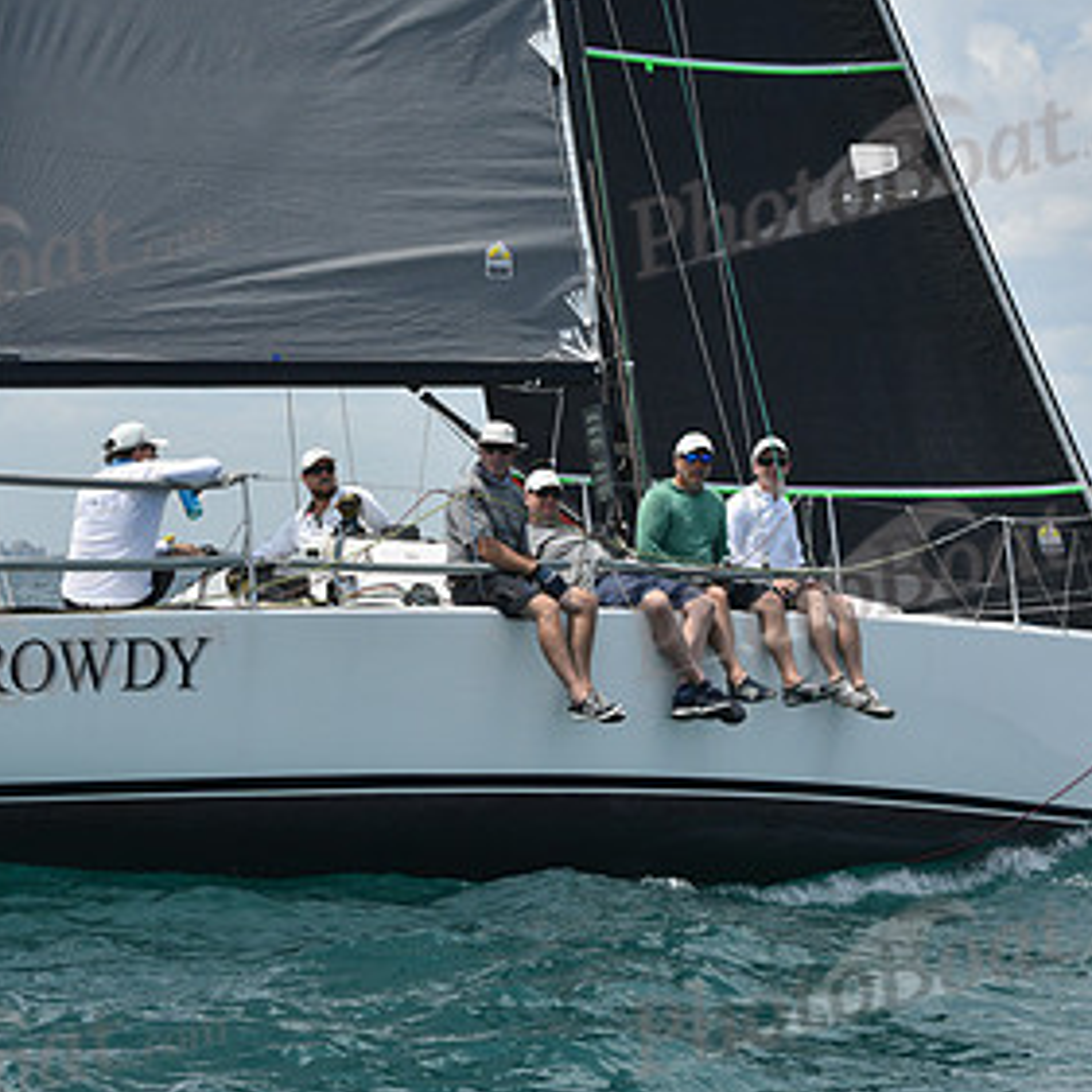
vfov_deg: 14.2
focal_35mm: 123
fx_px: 4390
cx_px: 431
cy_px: 433
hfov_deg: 14.2
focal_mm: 70
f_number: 8
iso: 250
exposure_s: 1/1250
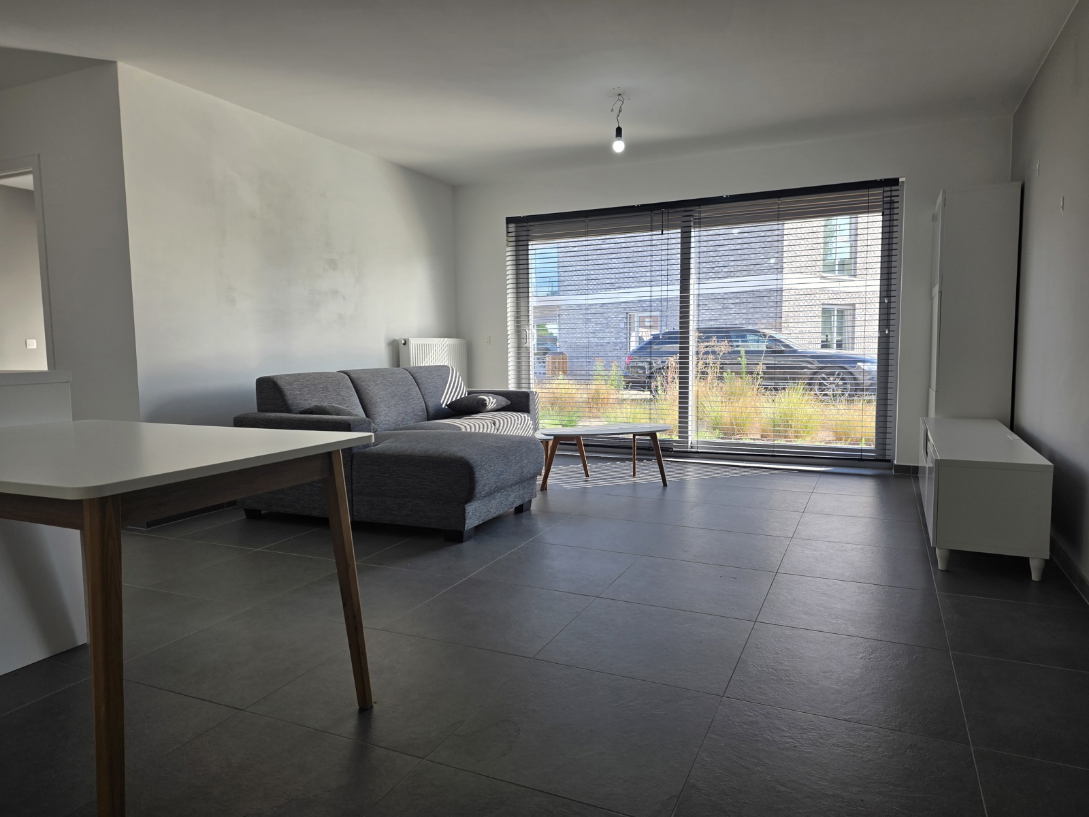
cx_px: 544
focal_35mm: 23
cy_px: 408
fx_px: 724
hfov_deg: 73.9
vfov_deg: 58.9
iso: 50
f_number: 1.7
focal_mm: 6.3
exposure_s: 1/359
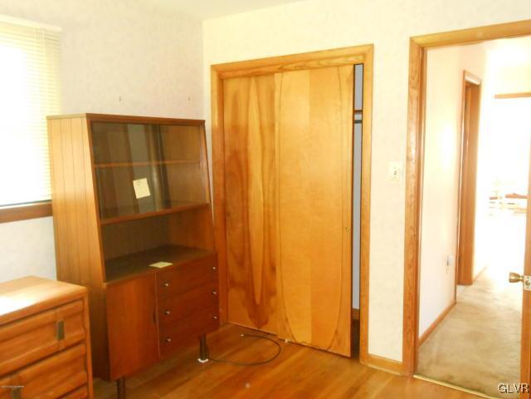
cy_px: 200
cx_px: 266
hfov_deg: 60.0
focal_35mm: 30
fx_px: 460
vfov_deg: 46.8
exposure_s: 1/10
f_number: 3.8
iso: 800
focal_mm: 5.3
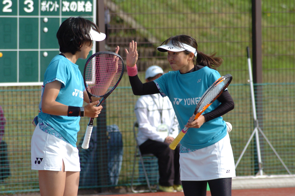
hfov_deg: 7.2
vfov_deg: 4.8
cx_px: 148
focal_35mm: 285
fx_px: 2334
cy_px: 98
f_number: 5.3
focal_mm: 190
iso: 400
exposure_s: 1/1000
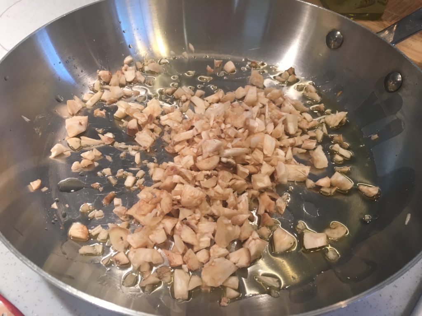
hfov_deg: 61.7
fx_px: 354
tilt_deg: -49.0
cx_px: 211
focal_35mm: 29
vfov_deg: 48.2
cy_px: 158
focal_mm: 4.15
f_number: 2.2
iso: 32
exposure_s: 1/30
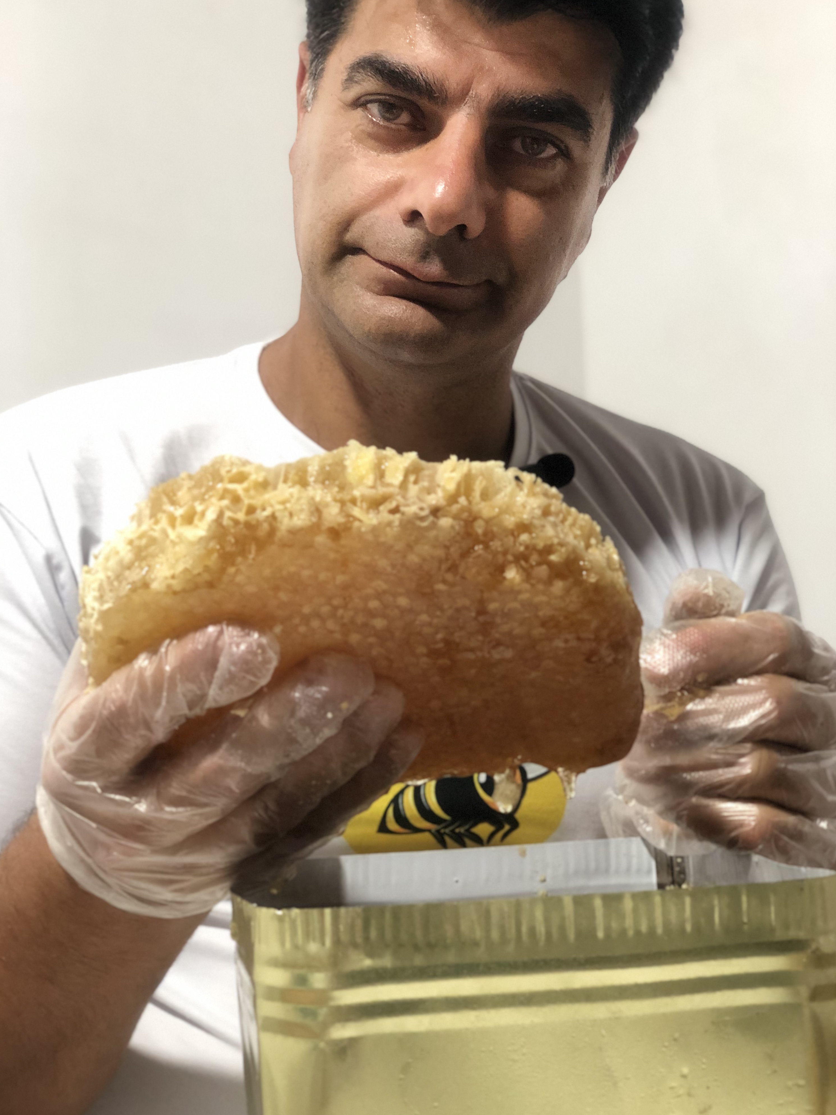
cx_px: 416
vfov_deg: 36.2
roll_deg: +2.7
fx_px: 1707
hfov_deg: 27.5
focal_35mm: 53
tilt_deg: +3.4
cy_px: 555
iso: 160
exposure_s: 1/20
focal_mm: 6
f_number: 2.4
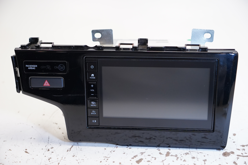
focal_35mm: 54
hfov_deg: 36.9
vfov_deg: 25.1
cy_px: 82
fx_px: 372
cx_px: 124
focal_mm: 36
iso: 2000
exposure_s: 1/800
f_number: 2.8
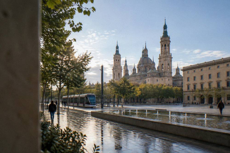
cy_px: 76
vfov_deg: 33.4
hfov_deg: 48.5
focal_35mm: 40
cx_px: 115
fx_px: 255
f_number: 11
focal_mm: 40
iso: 200
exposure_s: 1/100
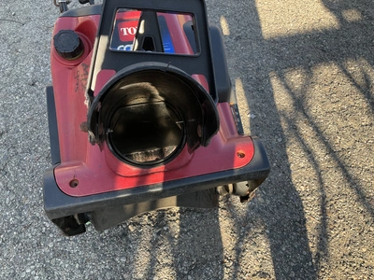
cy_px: 140
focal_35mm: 29
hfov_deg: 61.7
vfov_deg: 48.2
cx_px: 187
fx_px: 313
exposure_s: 1/153
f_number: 1.8
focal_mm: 3
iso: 20
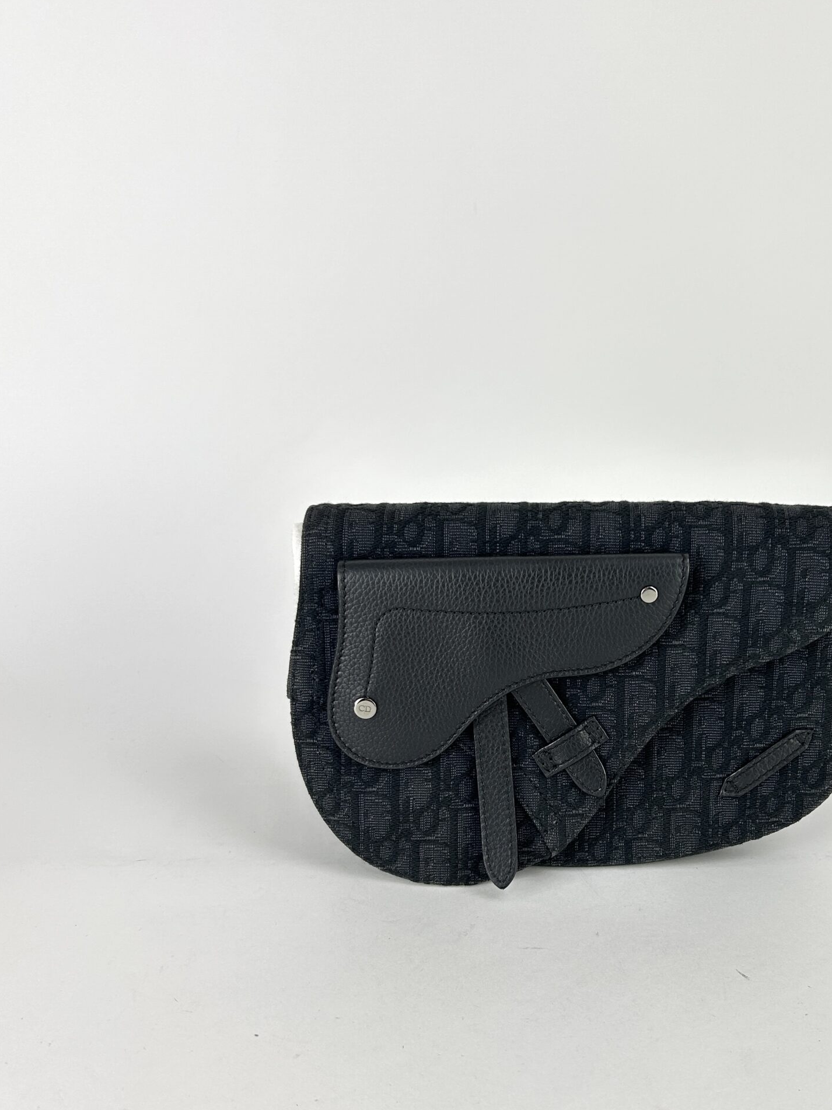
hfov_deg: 40.2
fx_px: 1122
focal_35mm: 35
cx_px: 554
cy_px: 684
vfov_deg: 52.2
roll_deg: -1.6
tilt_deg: -22.4
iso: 32
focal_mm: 5.7
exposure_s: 1/141
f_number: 1.5
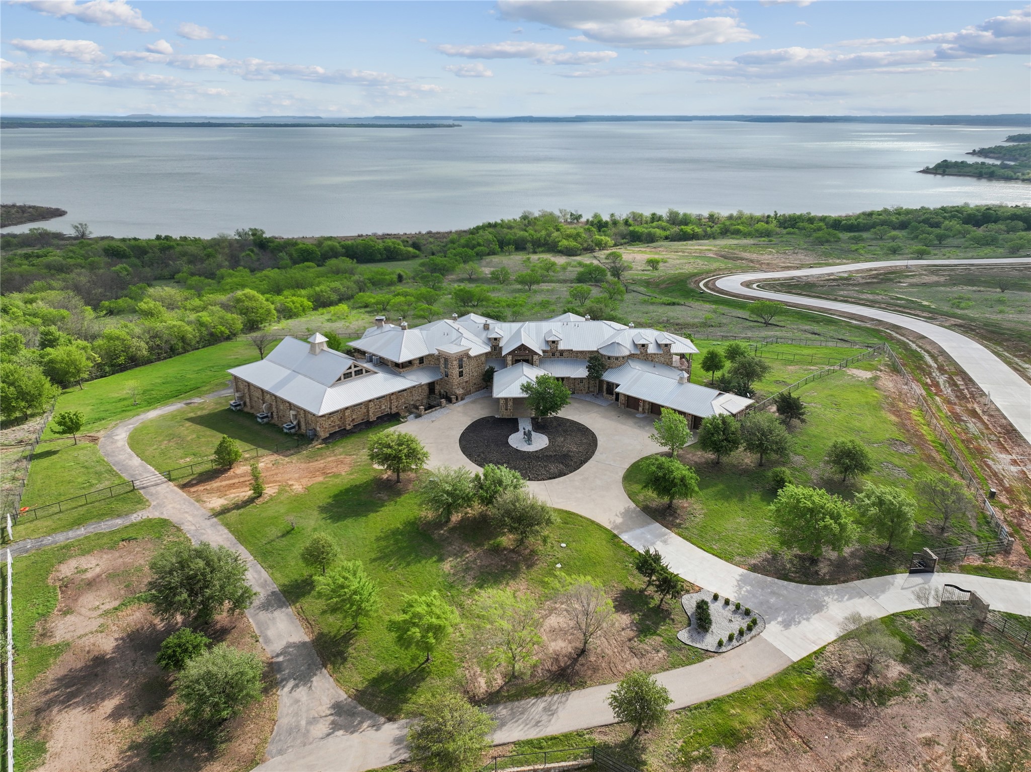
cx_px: 516
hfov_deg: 71.6
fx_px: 715
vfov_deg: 56.8
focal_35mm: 24
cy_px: 386
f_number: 2.8
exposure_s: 1/2500
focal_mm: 12.3
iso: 100
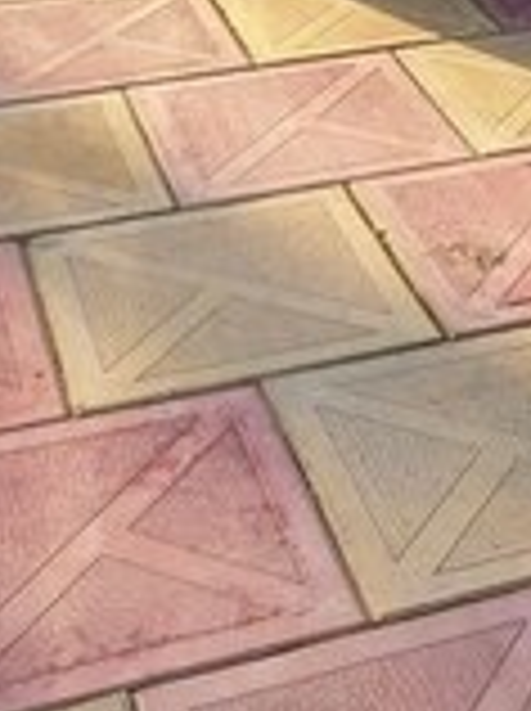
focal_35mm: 85
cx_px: 580
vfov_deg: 20.5
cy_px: -284
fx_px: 1743
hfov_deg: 16.8
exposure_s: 1/286
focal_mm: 3.7
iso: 40
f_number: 1.9
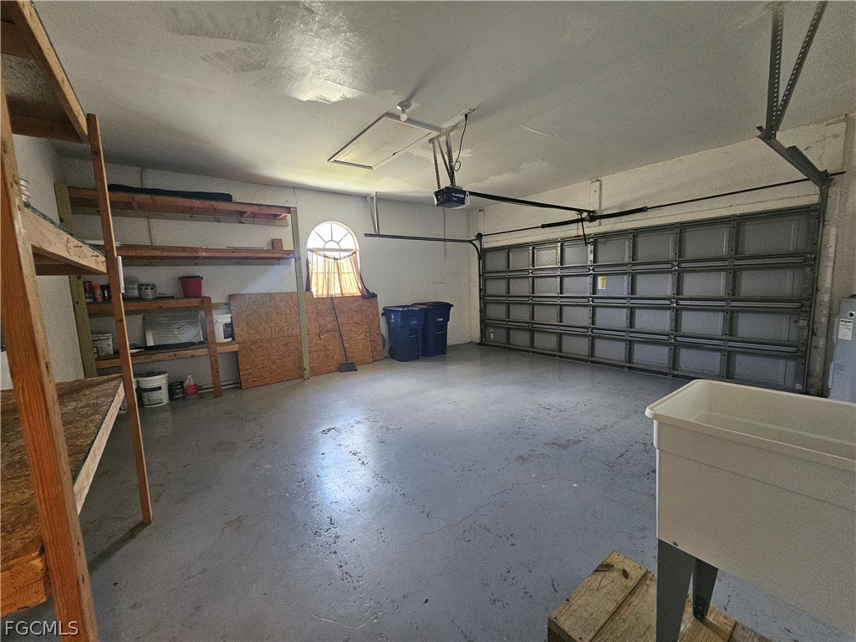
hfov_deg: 106.2
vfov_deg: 89.9
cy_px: 321
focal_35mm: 13
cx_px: 428
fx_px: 321
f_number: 2.2
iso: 640
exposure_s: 1/25
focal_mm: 2.2
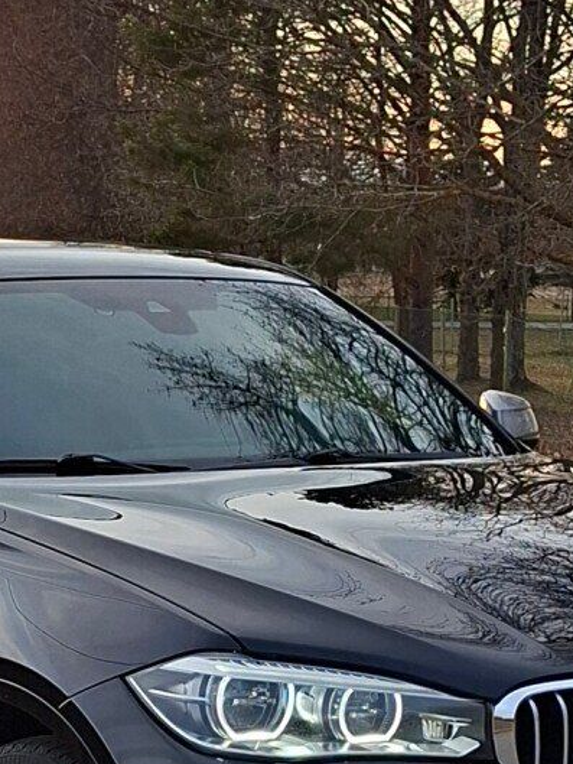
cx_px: 195
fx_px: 2493
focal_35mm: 113
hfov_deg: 13.1
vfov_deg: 17.3
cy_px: 575
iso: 50
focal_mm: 5.54
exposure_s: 1/426
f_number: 1.8
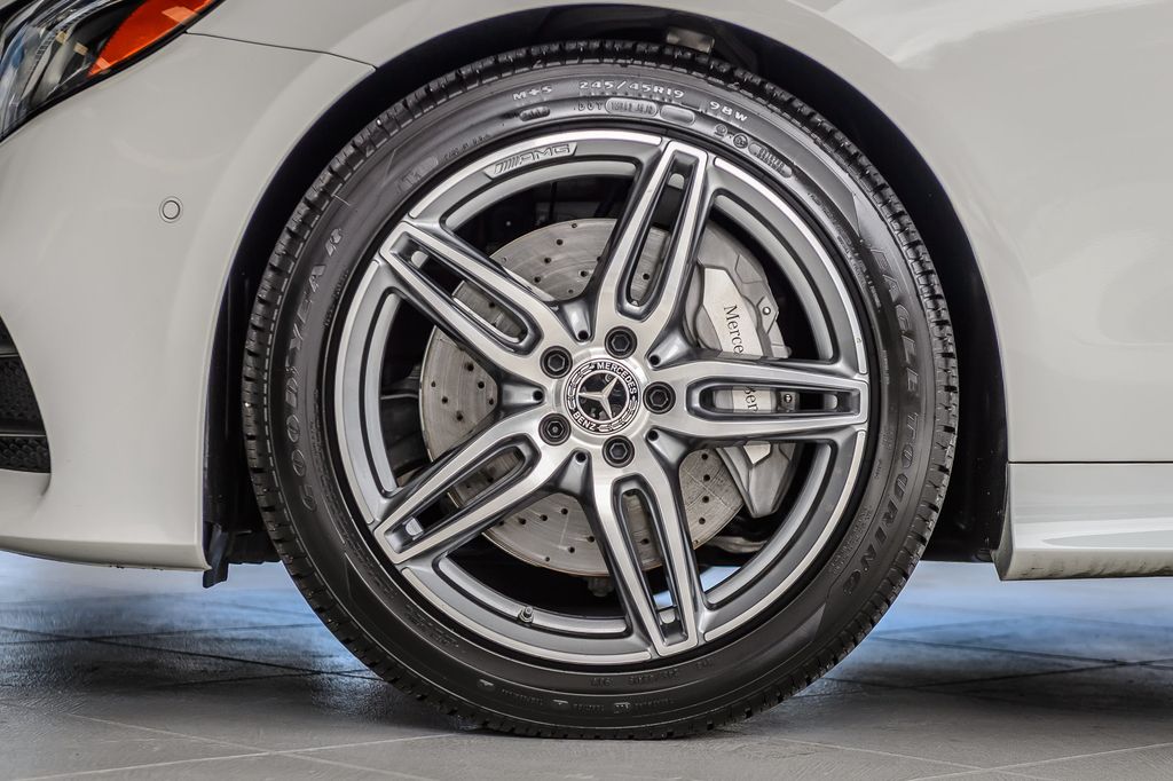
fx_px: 3074
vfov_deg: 14.5
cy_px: 413
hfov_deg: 21.6
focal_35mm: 94
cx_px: 607
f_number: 4
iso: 400
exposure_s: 1/1250
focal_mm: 70
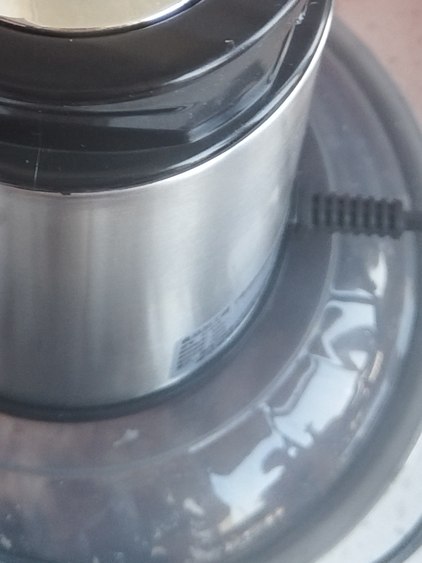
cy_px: -36
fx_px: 1382
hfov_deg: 17.1
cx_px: 51
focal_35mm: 85
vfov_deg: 21.9
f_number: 1.9
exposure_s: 1/50
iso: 691
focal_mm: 4.95
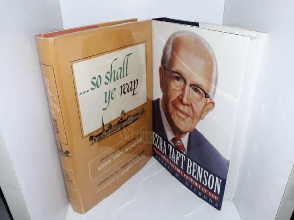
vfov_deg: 49.7
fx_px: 238
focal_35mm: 28
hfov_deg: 63.4
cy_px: 110
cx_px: 147
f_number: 1.7
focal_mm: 3.7
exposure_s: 1/120
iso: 50
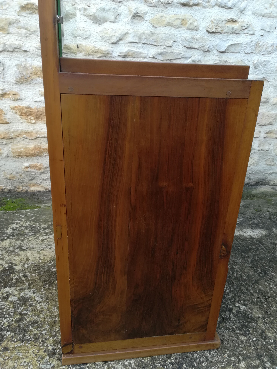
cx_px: 138
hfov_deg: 53.1
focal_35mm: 26
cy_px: 184
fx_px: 277
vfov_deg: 67.3
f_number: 2.2
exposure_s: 1/33.3
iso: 80
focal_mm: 3.83
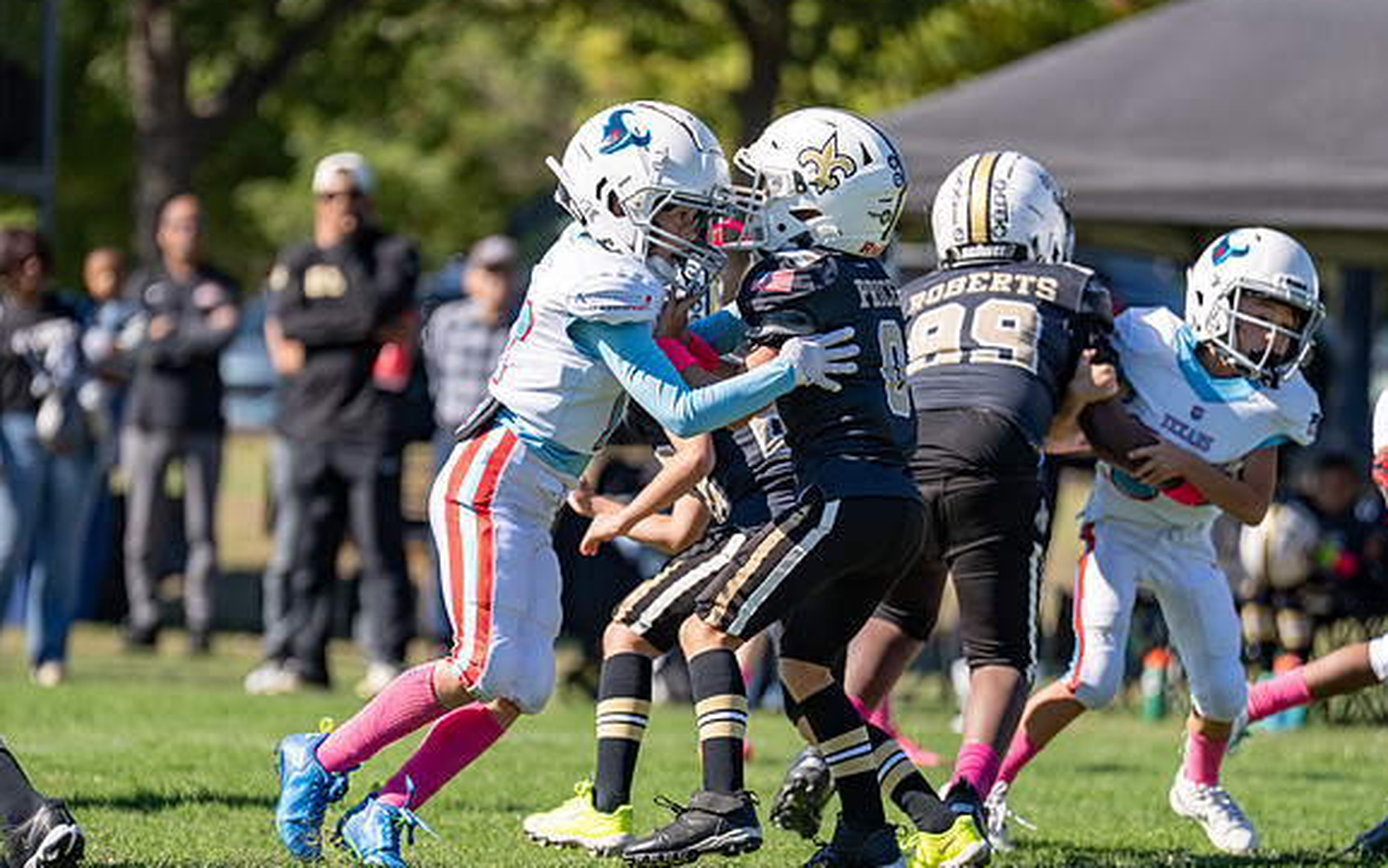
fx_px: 11919
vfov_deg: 4.2
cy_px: 547
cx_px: 539
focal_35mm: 315
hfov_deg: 6.7
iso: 100
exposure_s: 1/2000
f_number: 2.8
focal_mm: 200
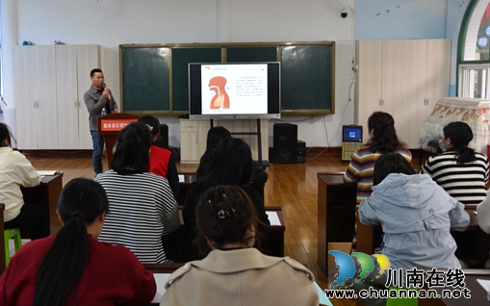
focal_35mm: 41
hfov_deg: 47.9
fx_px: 547
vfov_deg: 31.1
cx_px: 194
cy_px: 120
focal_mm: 32
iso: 200
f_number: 4
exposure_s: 1/20
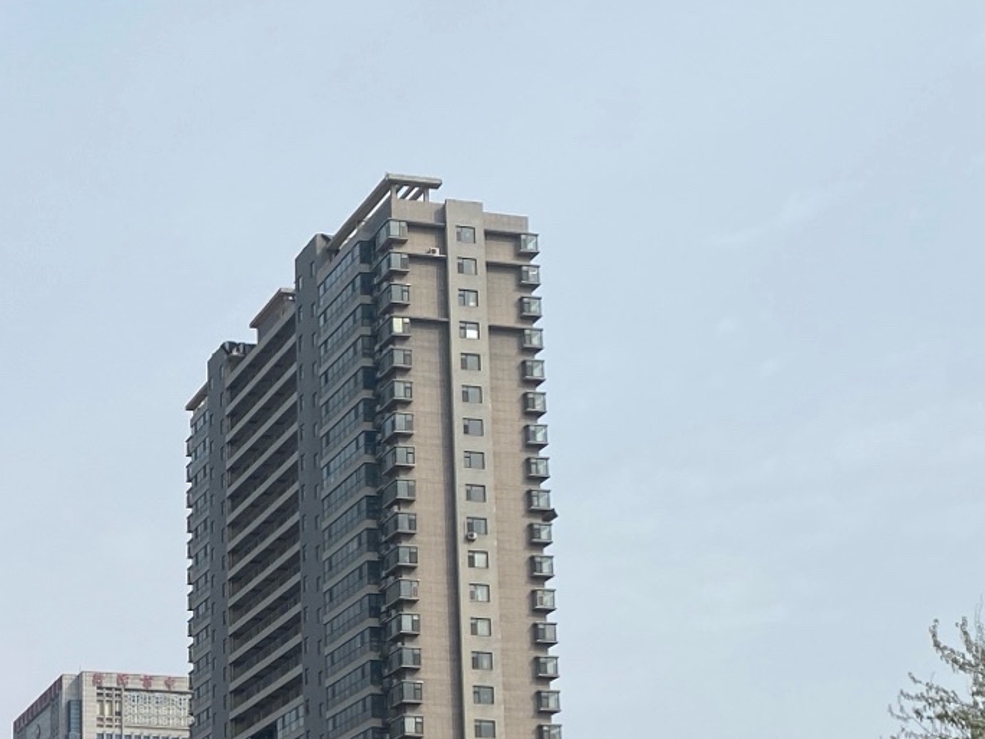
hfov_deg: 24.0
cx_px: -108
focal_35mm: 76
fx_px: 2163
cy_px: 802
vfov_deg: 18.7
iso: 32
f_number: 1.8
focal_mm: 4.25
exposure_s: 1/3984
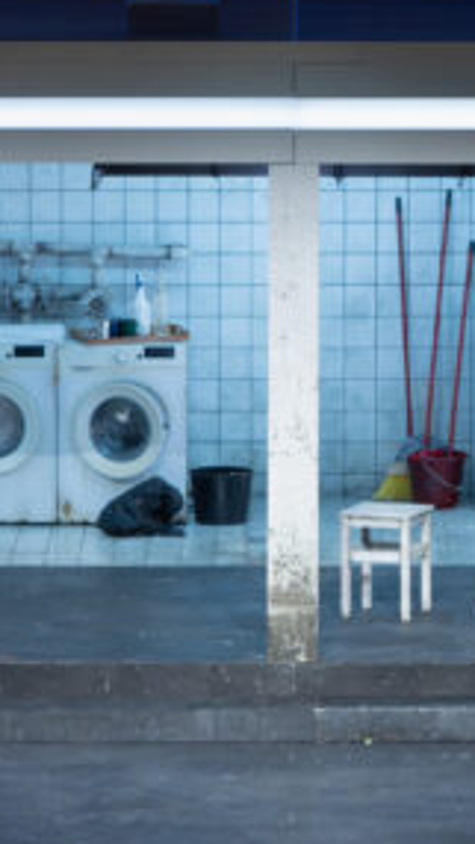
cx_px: 466
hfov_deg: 4.6
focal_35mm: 263
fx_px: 5885
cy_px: -93
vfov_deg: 8.1
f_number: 4
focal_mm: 70
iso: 1600
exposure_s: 1/320
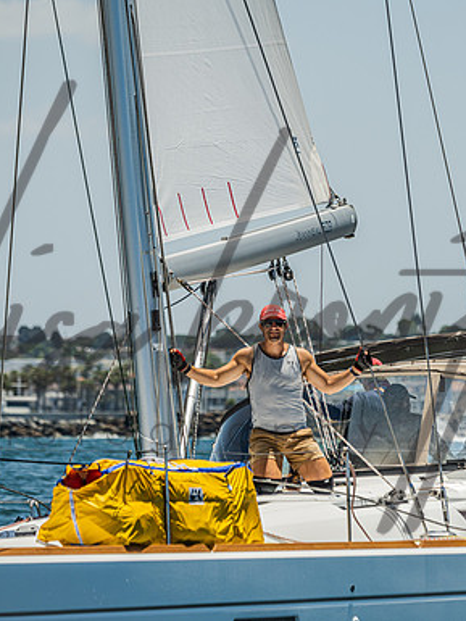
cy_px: 310
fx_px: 5723
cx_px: 306
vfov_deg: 6.2
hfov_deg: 4.7
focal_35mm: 319
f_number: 5.6
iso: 320
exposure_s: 1/1600
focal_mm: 220
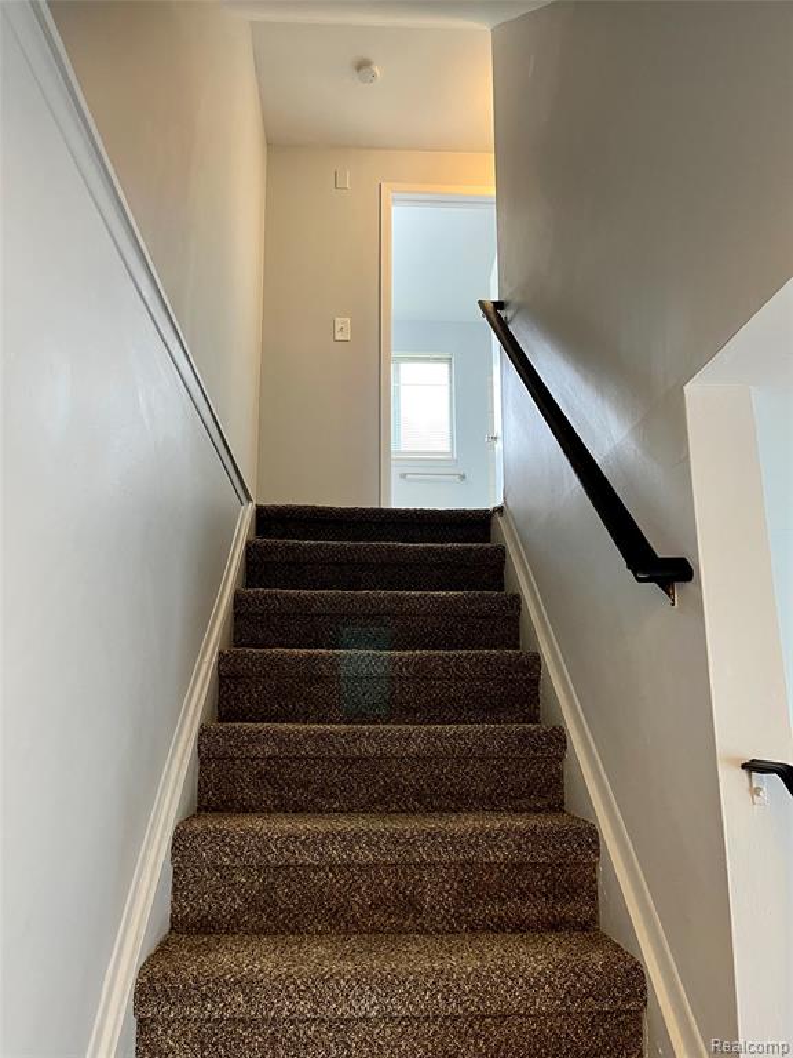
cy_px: 529
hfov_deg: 53.1
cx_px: 396
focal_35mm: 26
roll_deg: +0.3
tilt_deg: +13.5
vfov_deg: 67.3
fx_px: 794
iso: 160
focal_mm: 5.1
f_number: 1.6
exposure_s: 1/60
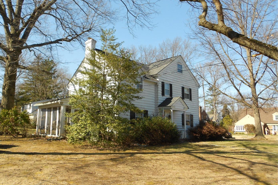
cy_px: 89
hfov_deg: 65.5
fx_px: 216
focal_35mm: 28
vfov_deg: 46.4
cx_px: 134
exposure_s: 1/500
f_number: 3.2
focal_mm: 4.6
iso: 80
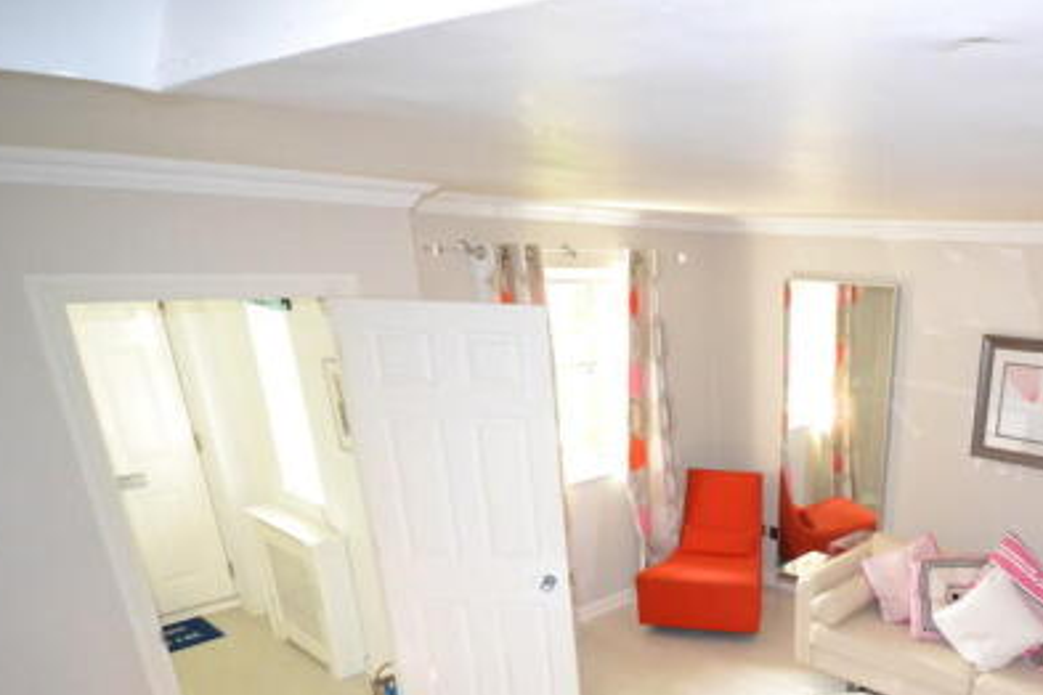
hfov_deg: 65.3
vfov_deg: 47.9
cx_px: 829
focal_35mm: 25
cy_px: 574
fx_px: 724
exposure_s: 1/60
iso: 3200
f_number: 6.3
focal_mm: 10
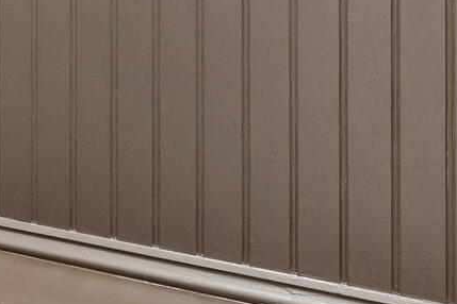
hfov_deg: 18.5
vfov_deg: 13.2
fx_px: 1244
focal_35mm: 98
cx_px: -221
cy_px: -157
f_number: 8
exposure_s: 1/2
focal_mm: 14
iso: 400
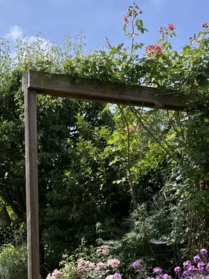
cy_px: 270
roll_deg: +1.6
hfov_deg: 27.1
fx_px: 419
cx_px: 23
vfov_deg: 34.0
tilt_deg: -6.1
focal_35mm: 52
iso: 50
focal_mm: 5.1
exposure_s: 1/1748
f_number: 1.6
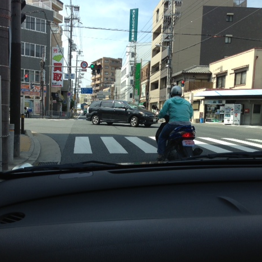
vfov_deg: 41.9
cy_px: 134
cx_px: 104
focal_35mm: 40
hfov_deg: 41.7
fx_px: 343
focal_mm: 4.13
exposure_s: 1/669
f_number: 2.4
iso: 50
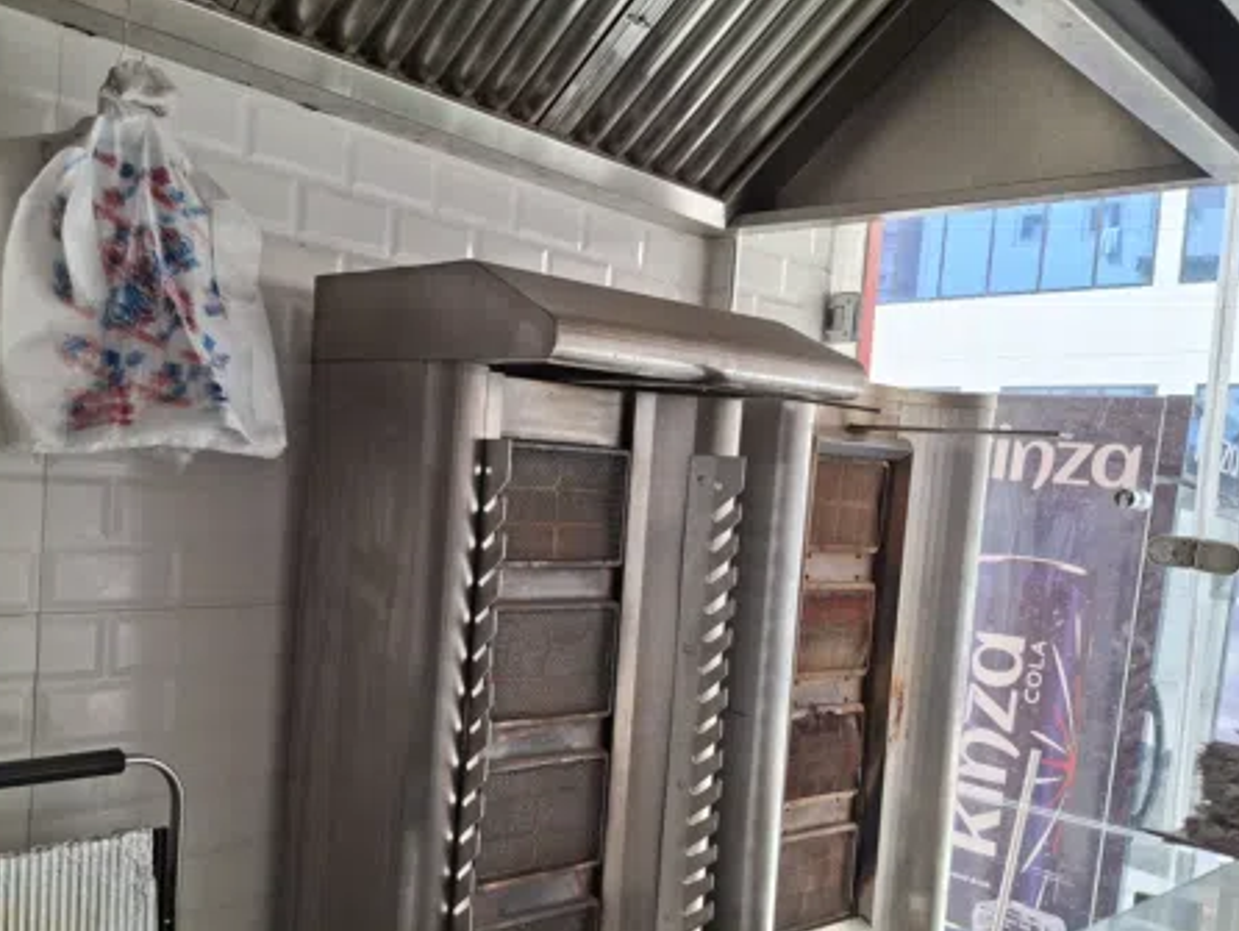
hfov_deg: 55.2
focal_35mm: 33
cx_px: 553
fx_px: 1182
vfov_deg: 42.6
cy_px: 586
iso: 50
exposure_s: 1/138
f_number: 1.8
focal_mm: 5.54
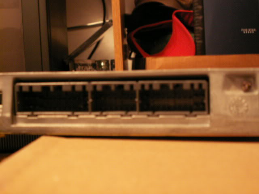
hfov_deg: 31.2
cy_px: 97
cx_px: 130
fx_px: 464
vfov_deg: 23.7
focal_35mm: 62
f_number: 3.2
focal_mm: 10.28
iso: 160
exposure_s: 2
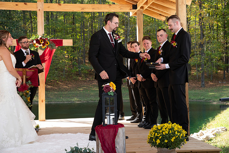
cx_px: 114
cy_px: 76
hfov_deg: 38.2
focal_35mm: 52
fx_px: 331
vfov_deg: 26.0
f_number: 4.5
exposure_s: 1/200
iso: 320
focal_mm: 52
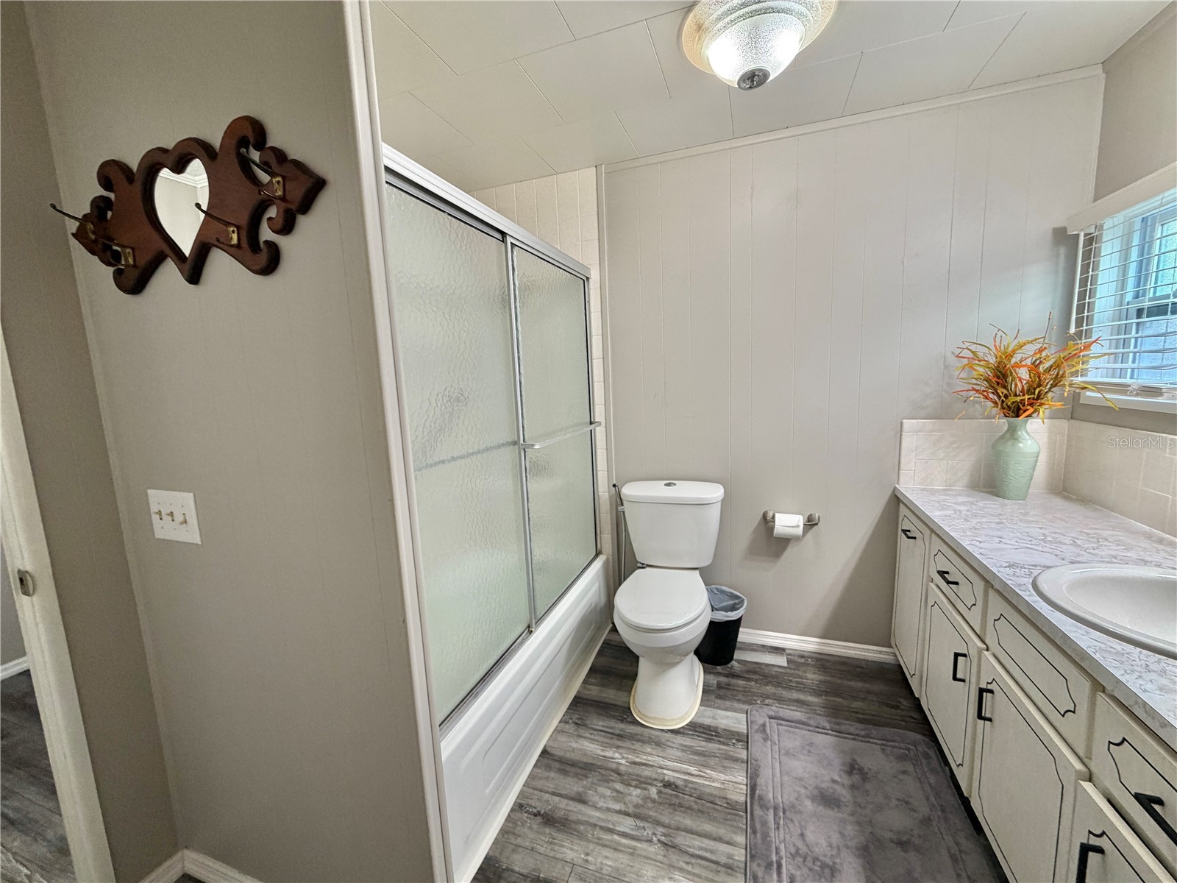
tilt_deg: -8.1
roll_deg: +2.5
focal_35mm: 14
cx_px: 588
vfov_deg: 85.7
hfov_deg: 102.1
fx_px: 476
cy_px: 442
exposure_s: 1/60
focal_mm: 2.22
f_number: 2.2
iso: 200
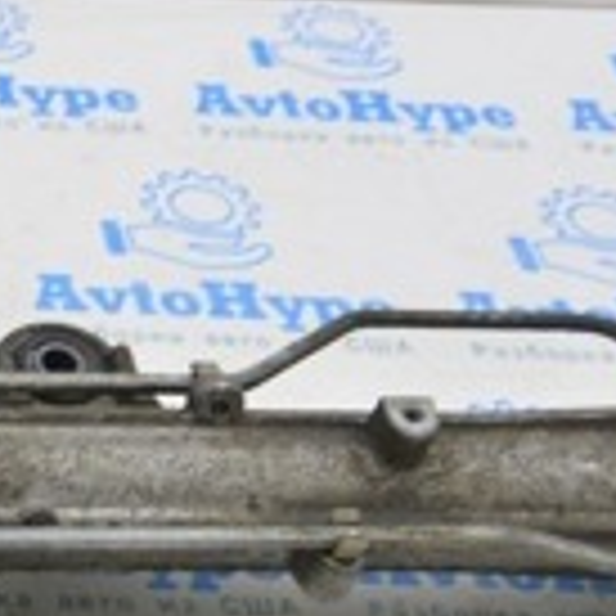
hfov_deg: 14.9
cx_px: -351
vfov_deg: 16.3
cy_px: 259
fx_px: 2154
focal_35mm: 107
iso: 400
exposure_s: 1/20
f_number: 5.6
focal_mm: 18
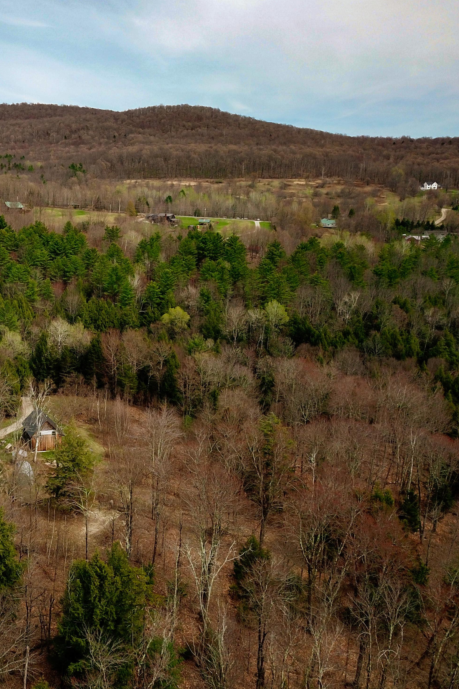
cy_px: 339
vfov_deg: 51.9
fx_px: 707
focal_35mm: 37
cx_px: 33
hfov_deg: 33.7
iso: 100
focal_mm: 4.73
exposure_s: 1/1000
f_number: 2.2
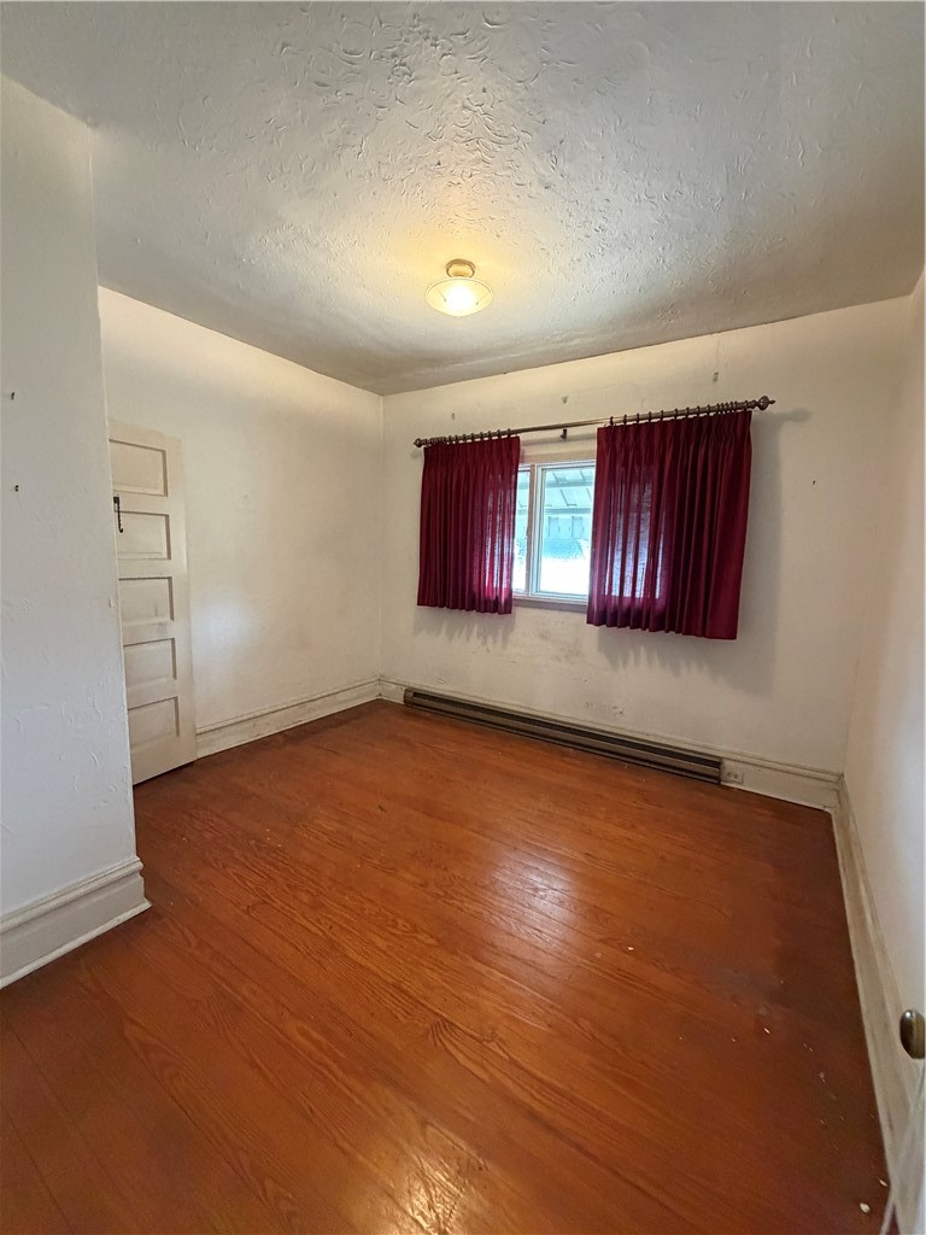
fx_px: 499
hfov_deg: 85.7
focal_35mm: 14
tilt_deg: -6.4
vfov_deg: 102.1
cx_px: 463
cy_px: 618
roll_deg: -2.1
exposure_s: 1/60
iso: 800
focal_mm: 2.22
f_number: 2.2
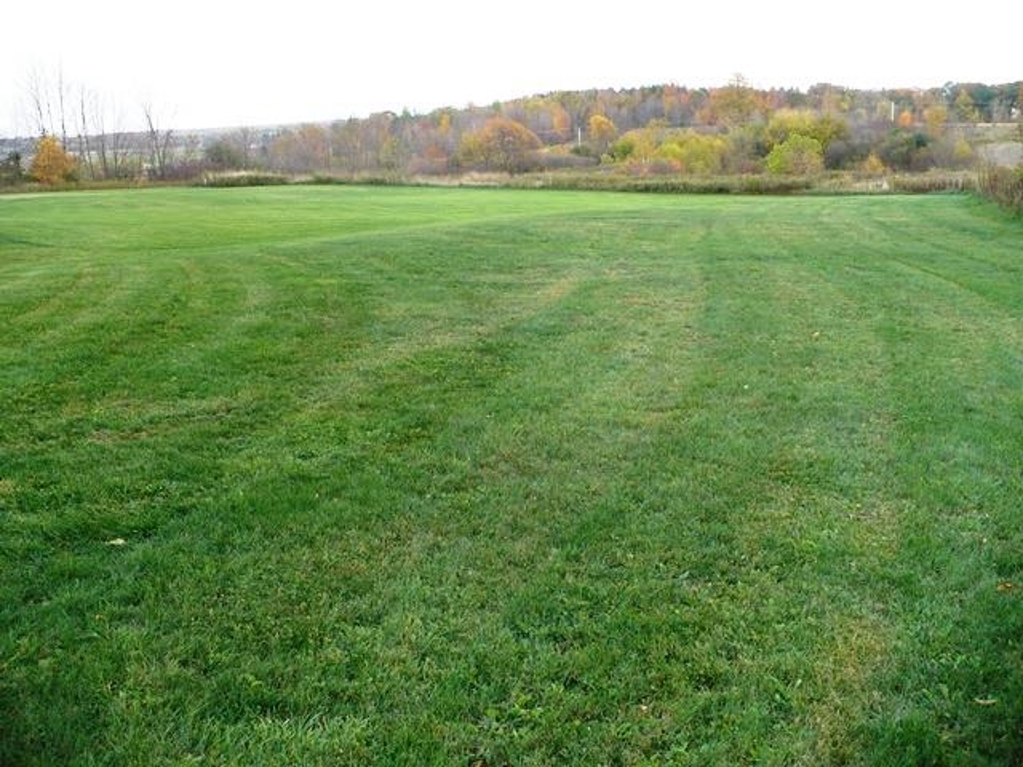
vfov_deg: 38.7
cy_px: 384
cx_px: 512
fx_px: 1093
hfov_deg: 50.1
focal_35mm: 37
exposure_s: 1/125
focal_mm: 6.1
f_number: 2.8
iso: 100
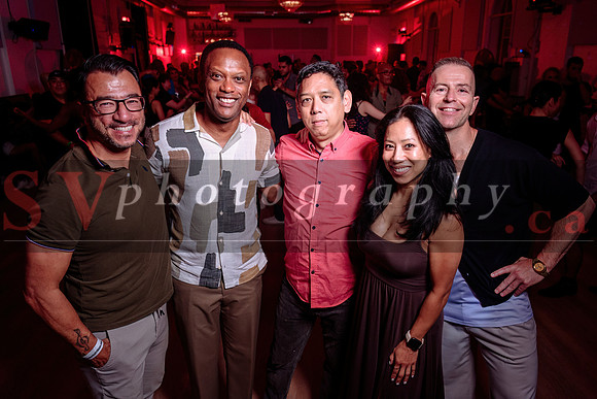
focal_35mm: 27
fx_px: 453
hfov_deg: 66.8
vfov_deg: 47.5
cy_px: 193
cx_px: 311
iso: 800
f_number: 3.2
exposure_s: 1/80
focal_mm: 26
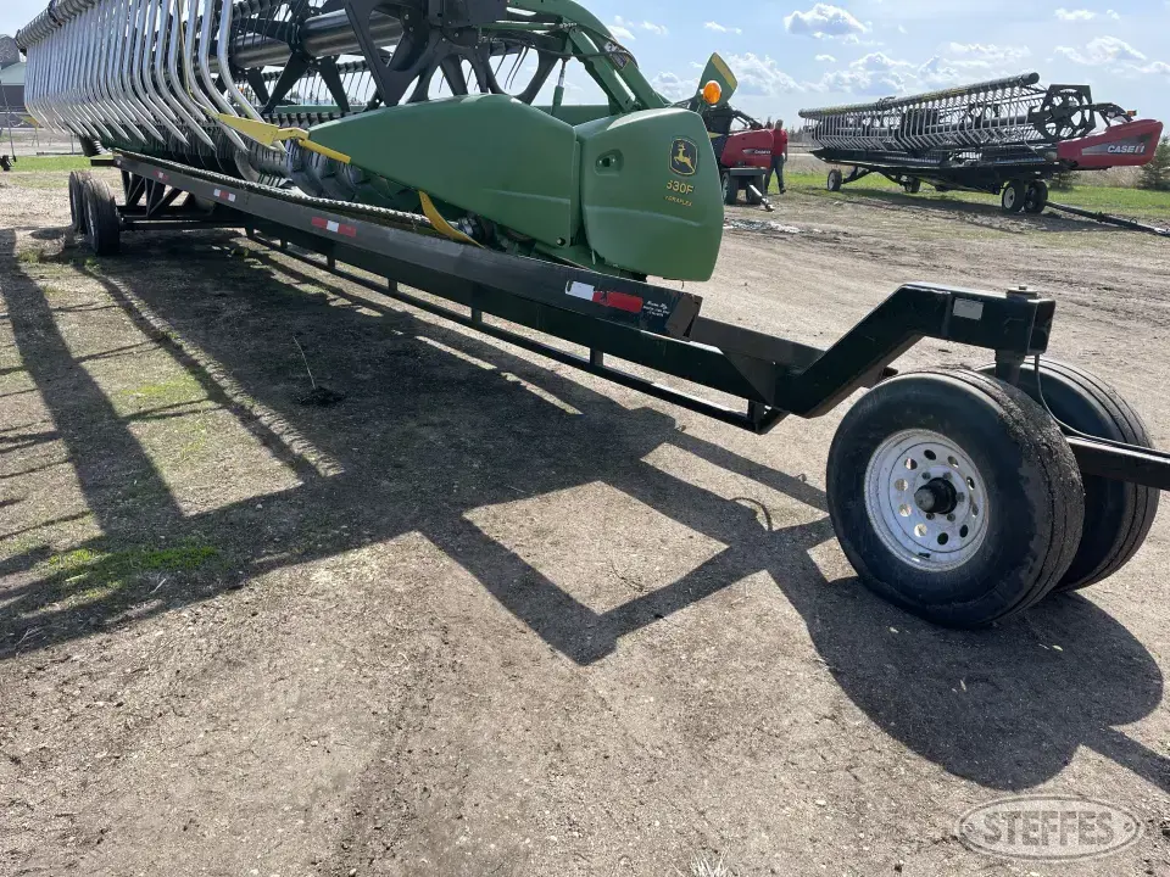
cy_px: 438
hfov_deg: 67.3
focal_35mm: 26
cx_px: 585
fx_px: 879
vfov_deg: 53.1
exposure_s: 1/1534
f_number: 1.6
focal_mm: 5.1
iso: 32
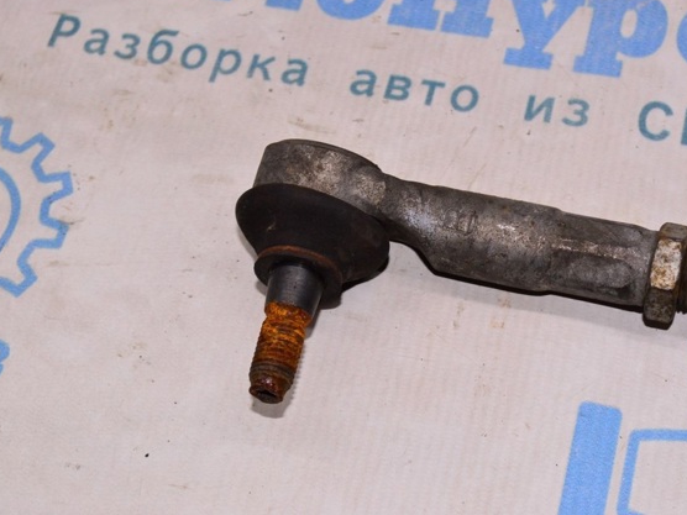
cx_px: 366
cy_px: 254
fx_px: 1250
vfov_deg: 23.3
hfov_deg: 30.7
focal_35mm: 63
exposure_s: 1/200
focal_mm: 38
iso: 1600
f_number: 8
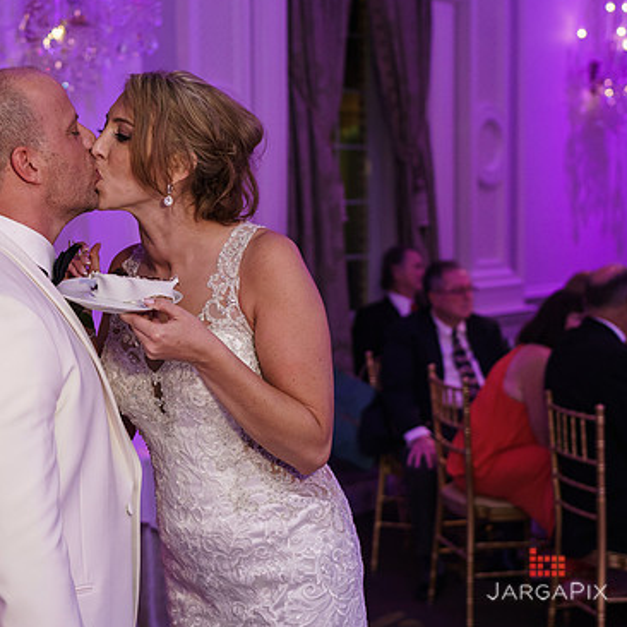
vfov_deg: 24.7
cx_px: 154
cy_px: 306
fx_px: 1434
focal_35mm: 70
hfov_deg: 24.4
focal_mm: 35
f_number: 2
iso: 1000
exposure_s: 1/200
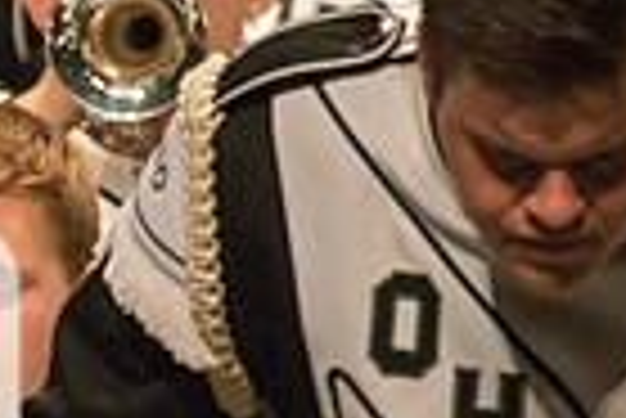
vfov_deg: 0.6
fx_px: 43447
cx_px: -320
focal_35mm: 2496
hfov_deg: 0.8
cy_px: 429
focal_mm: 600
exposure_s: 1/320
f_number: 5.6
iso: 4000
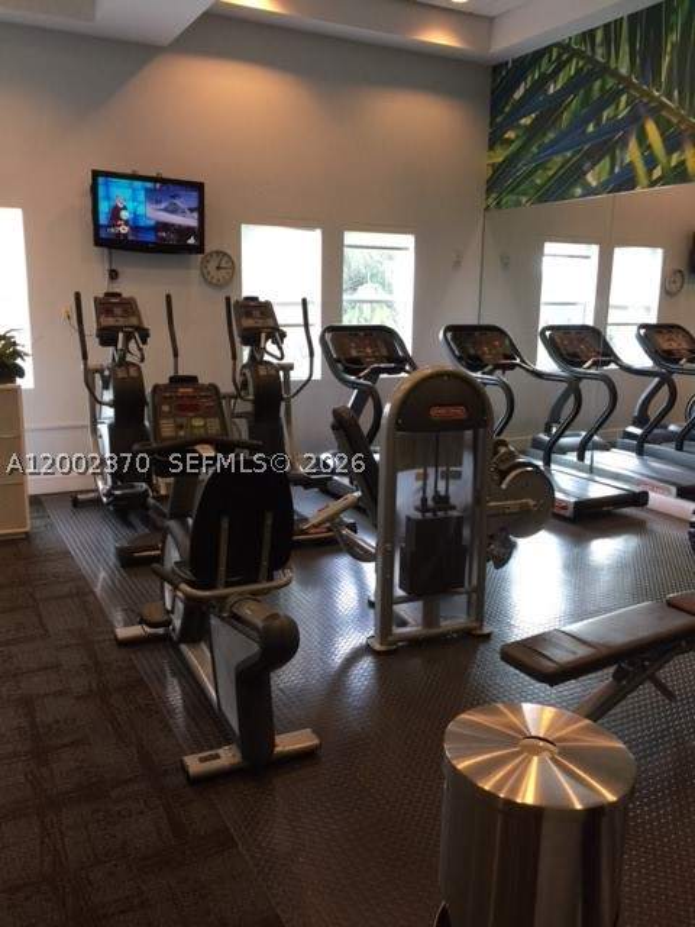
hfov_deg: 48.2
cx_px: 348
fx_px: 776
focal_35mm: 29
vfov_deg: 61.7
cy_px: 464
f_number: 2.2
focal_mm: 4.15
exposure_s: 1/30
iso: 40
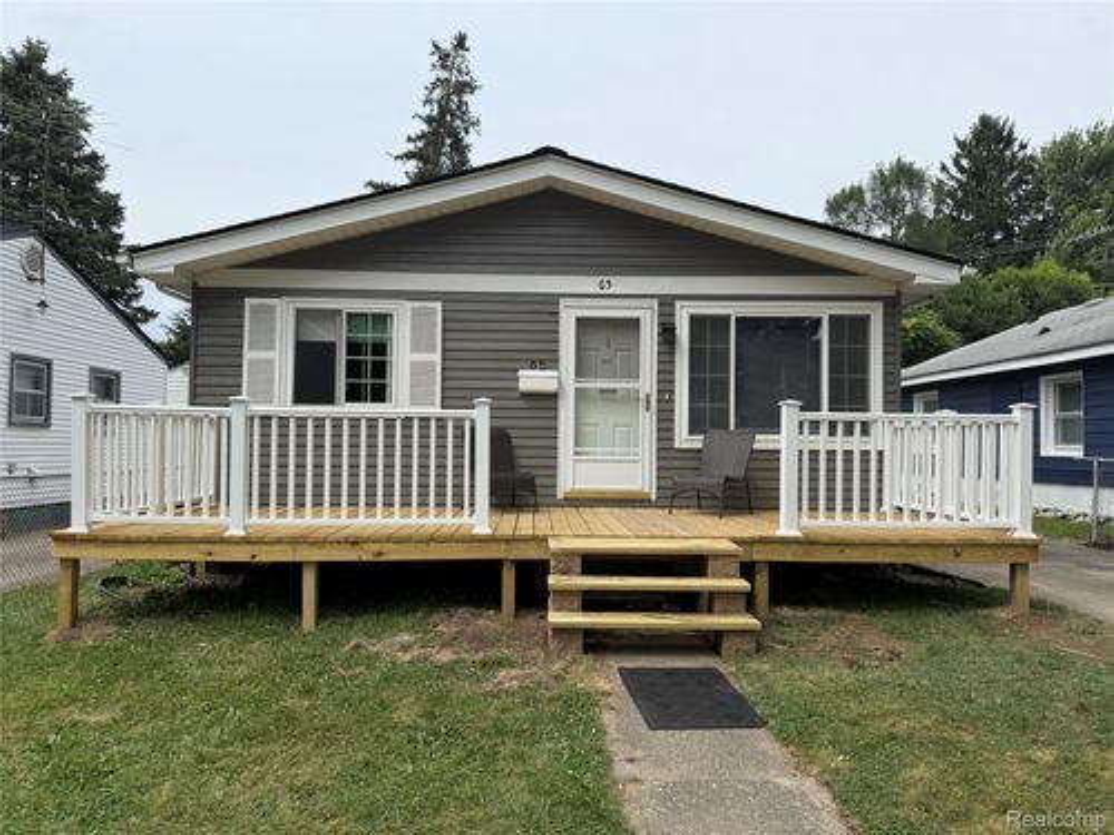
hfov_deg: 71.6
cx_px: 557
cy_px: 418
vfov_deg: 56.8
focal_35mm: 24
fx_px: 772
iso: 80
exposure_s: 1/3584
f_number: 1.78
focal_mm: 6.76
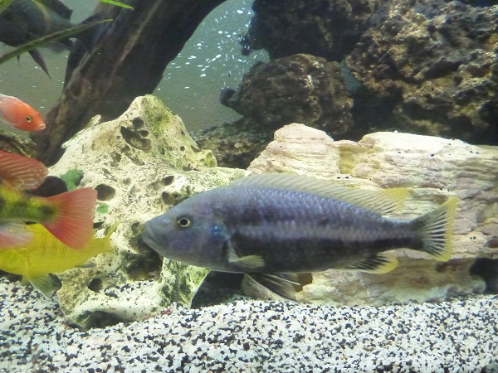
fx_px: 403
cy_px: 186
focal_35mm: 28
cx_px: 249
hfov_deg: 63.4
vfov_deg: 49.7
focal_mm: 4.9
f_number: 3.3
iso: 1250
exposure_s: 1/80
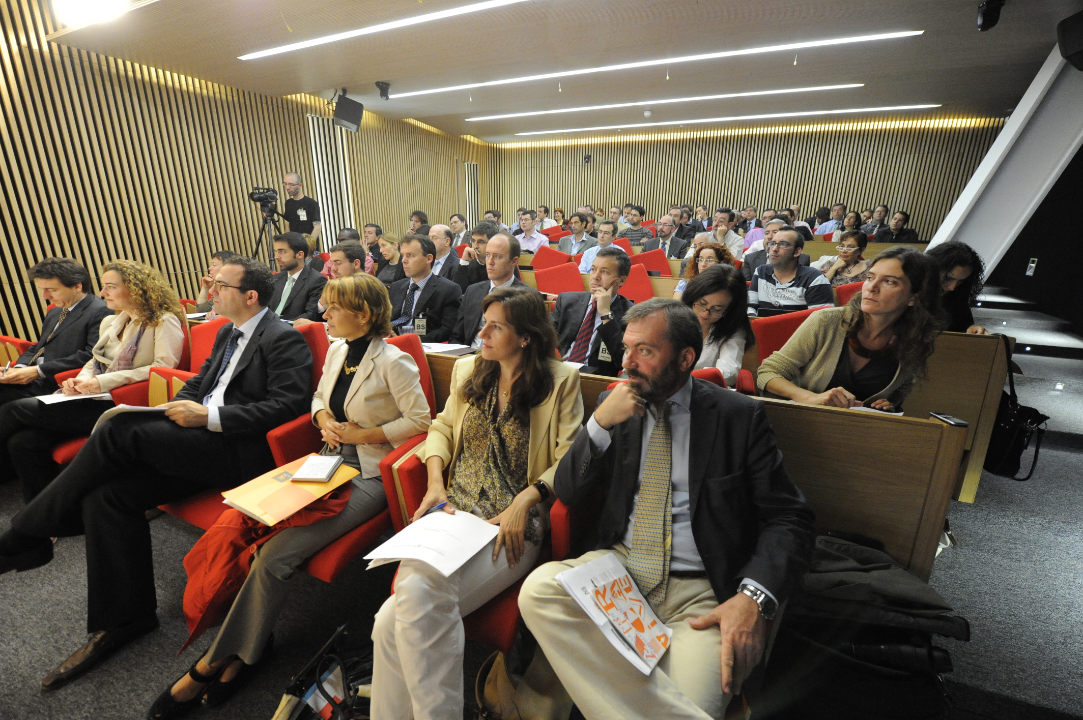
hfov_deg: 104.3
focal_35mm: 14
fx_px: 421
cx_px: 542
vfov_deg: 81.1
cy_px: 360
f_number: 4
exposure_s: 1/80
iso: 10000
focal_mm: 14
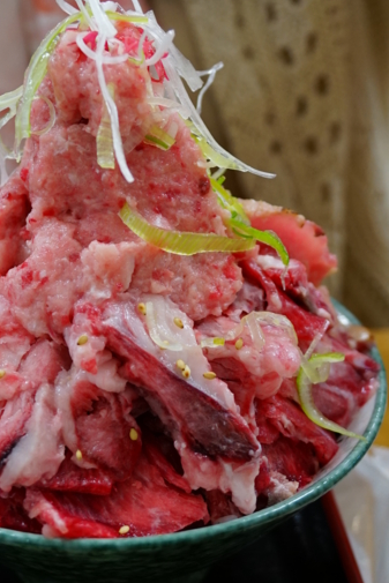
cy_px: 306
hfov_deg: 23.6
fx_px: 923
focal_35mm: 57
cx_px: 116
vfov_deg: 35.0
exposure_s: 1/60
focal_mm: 24
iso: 640
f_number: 4
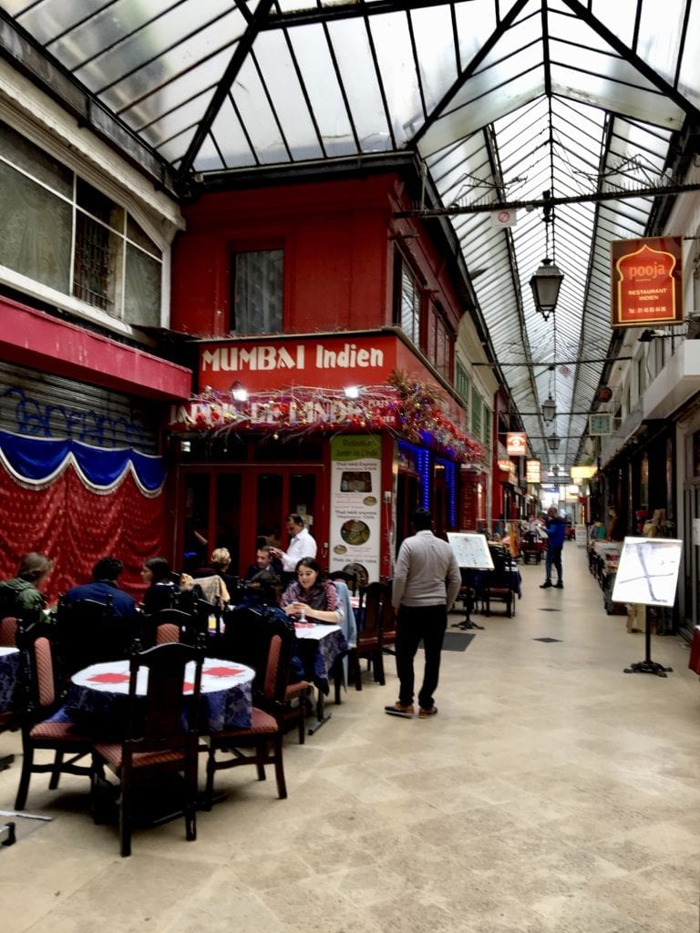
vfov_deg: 61.7
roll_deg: -0.1
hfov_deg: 48.2
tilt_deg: +2.5
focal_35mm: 29
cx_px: 350
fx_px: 782
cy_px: 466
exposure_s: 1/50
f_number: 2.2
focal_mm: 4.15
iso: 32
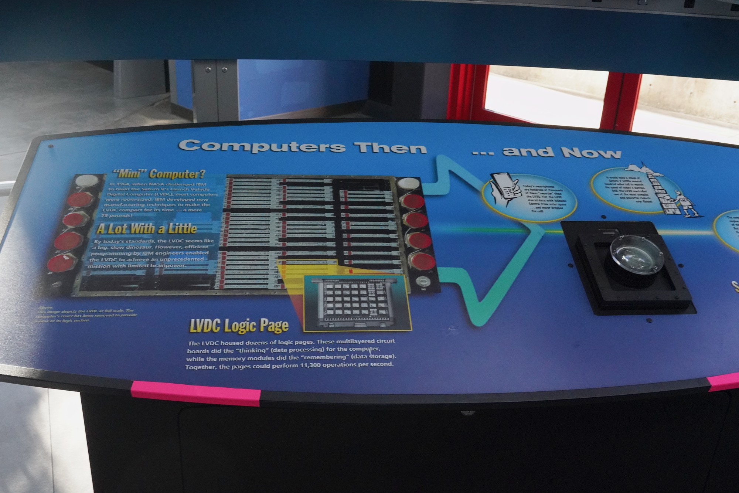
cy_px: 246
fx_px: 636
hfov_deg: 60.3
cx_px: 370
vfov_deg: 42.3
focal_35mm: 31
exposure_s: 1/100
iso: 8000
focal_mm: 31
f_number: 10
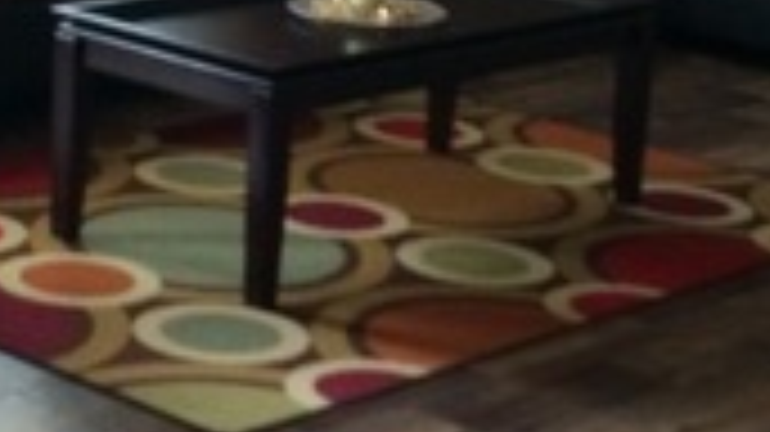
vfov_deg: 10.3
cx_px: 419
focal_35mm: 118
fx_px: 2408
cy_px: 220
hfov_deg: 18.2
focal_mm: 4.15
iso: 320
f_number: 2.2
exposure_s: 1/24
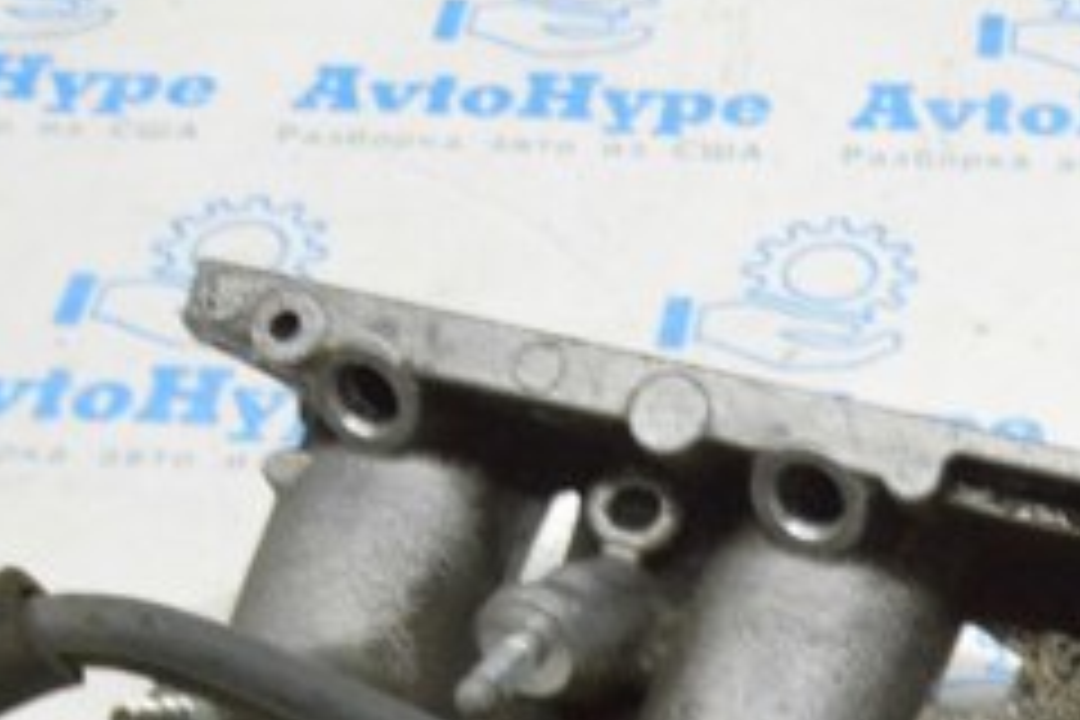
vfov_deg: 14.0
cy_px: 776
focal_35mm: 96
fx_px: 2880
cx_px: 1134
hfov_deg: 20.4
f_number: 20
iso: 6400
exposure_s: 1/15
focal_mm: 24
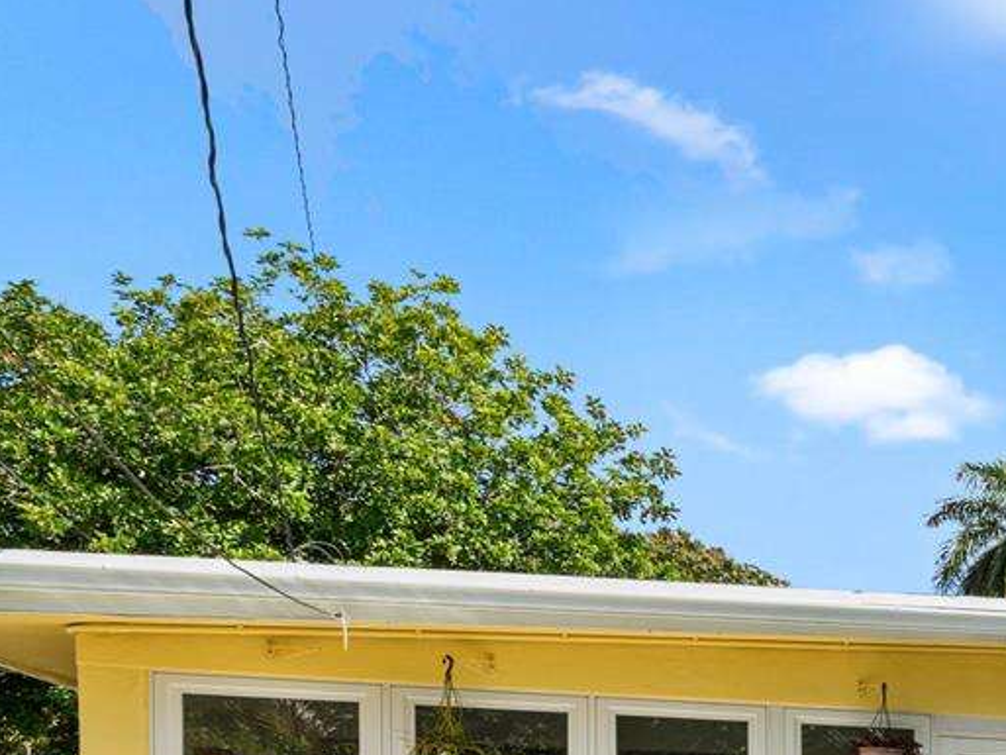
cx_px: 1530
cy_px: 850
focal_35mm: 42
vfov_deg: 30.4
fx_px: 1221
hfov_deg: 28.2
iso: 100
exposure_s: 1/100
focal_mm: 14
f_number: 13
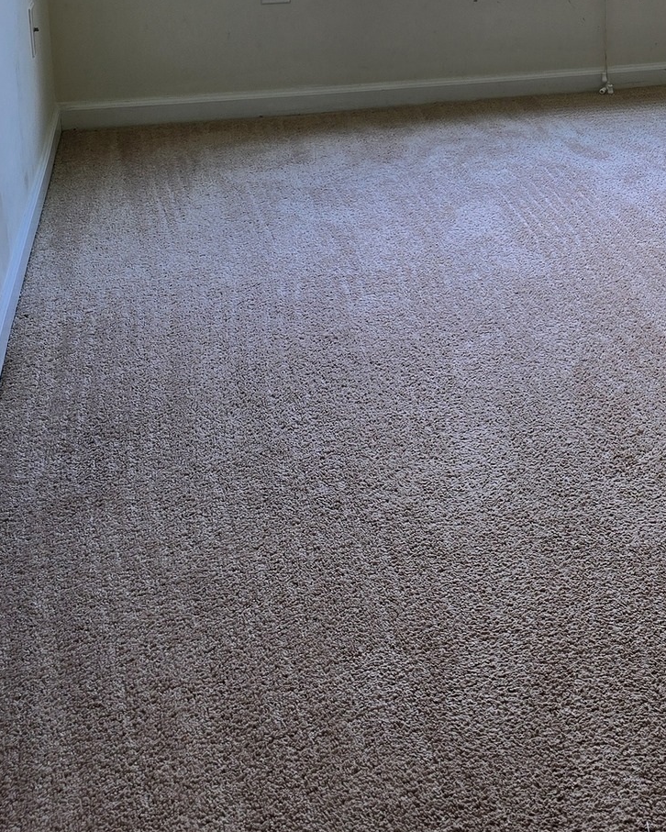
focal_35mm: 57
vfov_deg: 30.5
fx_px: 1404
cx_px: 659
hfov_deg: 25.4
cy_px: -11
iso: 32
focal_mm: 6.3
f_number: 1.7
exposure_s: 1/120
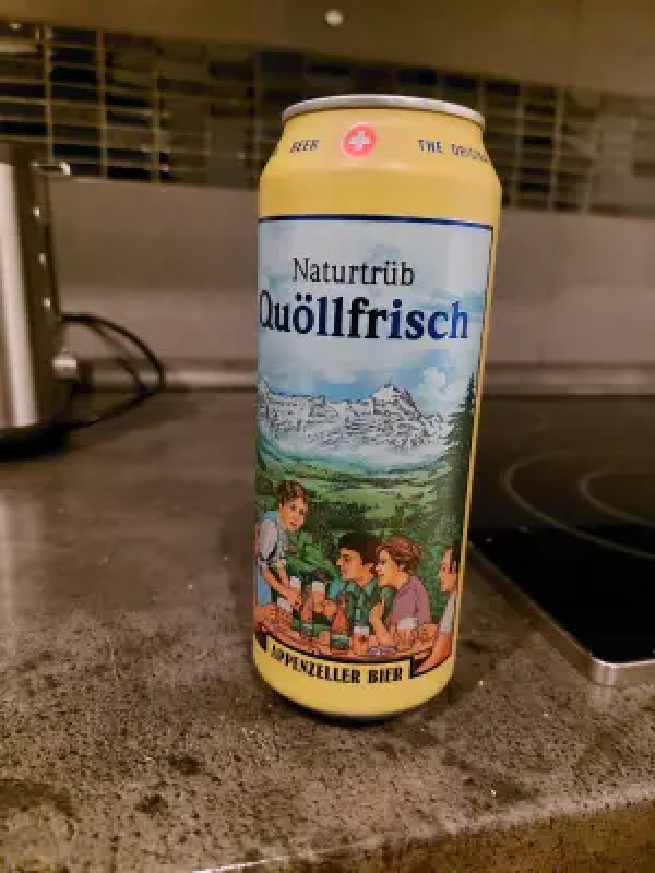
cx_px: 328
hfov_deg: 56.8
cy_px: 436
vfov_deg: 71.6
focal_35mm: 24
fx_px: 606
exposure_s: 1/25
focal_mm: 5.23
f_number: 1.8
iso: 2000
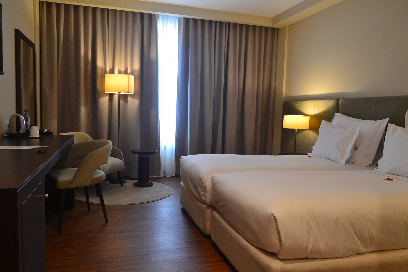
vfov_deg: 47.9
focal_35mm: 27
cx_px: 204
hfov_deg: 67.4
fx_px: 306
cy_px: 136
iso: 640
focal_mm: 18
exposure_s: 1/15
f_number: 6.3
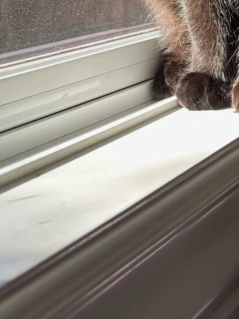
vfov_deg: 23.4
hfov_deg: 18.4
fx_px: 700
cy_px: -66
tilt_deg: -0.3
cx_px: 281
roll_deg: -1.3
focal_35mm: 76
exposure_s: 1/234
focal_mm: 6.86
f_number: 1.78
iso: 64
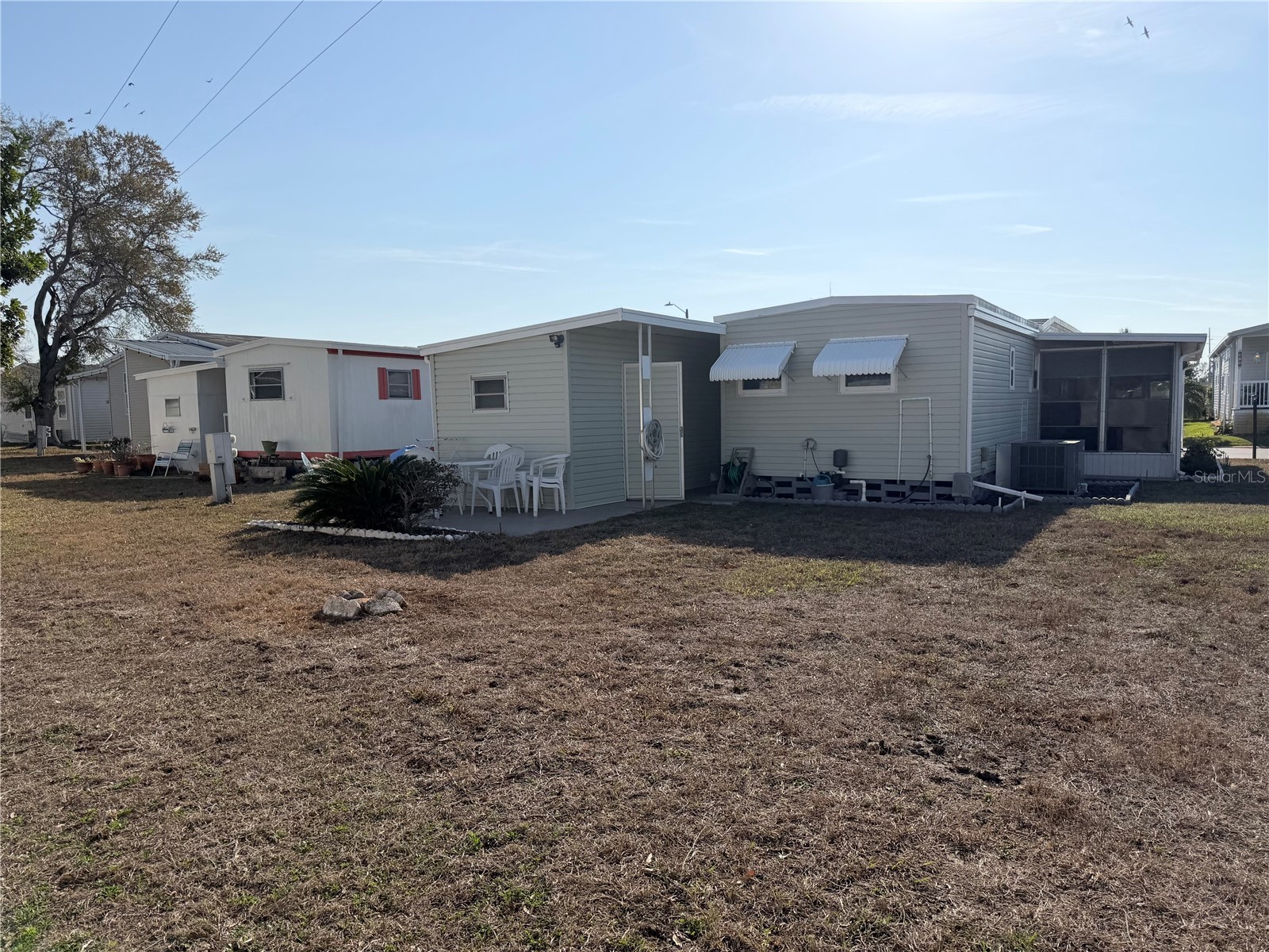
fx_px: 880
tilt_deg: -4.8
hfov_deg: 71.6
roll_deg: +1.9
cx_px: 634
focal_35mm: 24
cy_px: 476
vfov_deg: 56.8
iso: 80
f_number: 1.78
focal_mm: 6.76
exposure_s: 1/14286
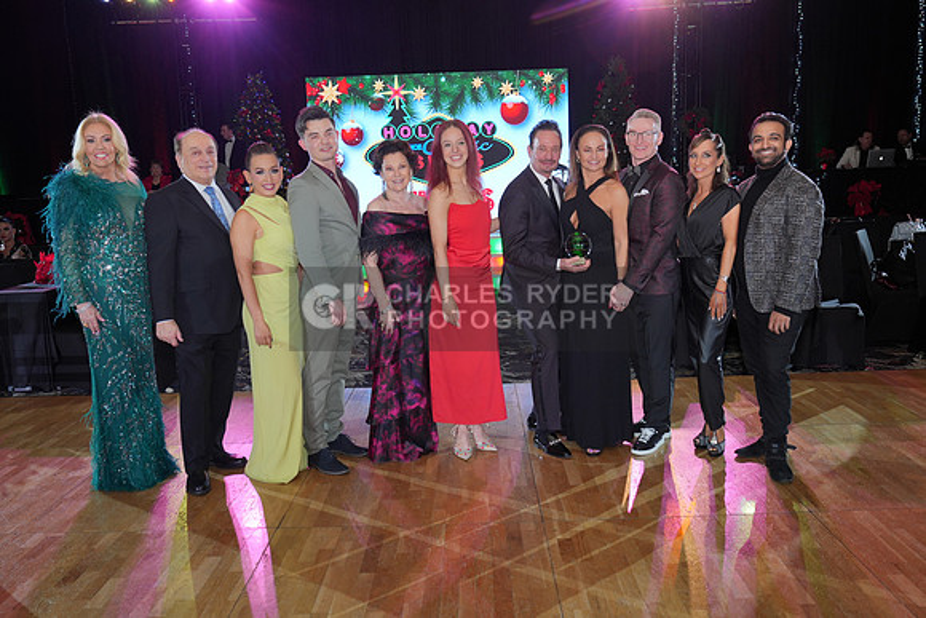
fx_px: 798
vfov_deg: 42.3
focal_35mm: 31
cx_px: 463
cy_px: 309
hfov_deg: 60.3
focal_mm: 31
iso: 640
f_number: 5.6
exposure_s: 1/200
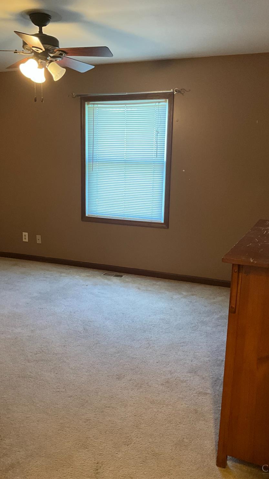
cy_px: 237
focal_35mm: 32
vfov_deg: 61.0
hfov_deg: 36.7
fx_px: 406
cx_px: 130
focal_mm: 3
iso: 320
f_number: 1.8
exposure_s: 1/40
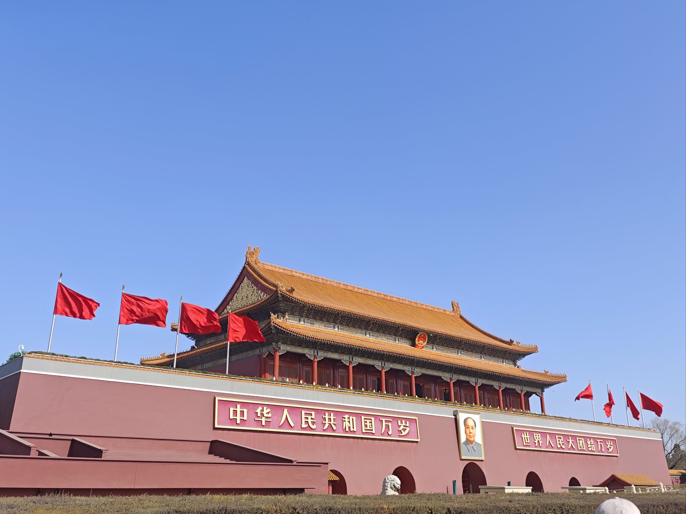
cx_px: 343
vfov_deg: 41.8
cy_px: 257
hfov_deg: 54.0
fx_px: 674
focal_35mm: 34
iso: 50
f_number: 1.6
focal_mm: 6.55
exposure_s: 1/2000
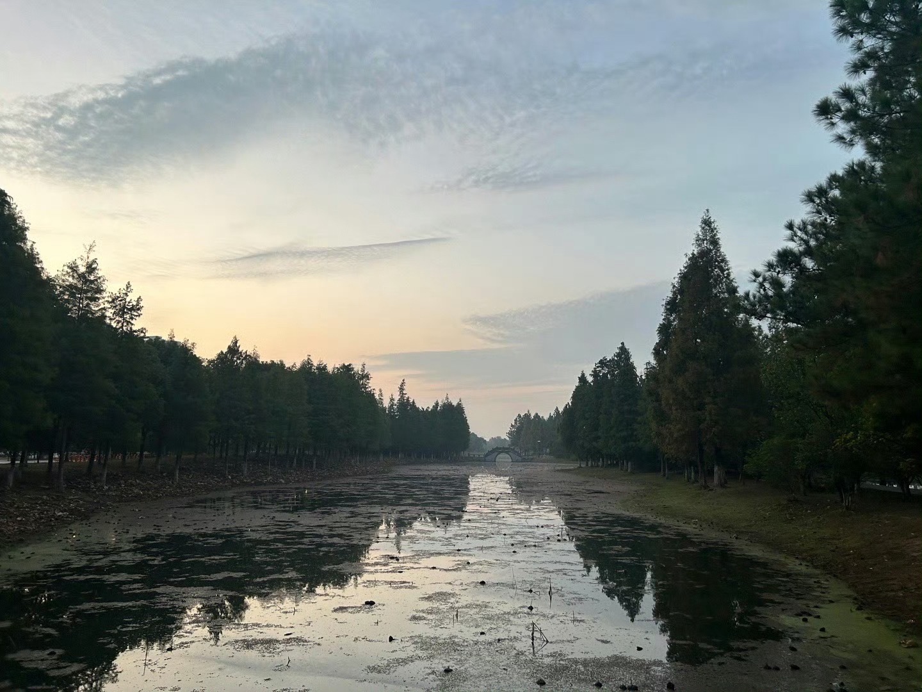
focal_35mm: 26
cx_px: 461
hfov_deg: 67.3
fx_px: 693
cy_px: 346
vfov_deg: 53.1
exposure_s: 1/121
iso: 100
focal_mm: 5.7
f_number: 1.5
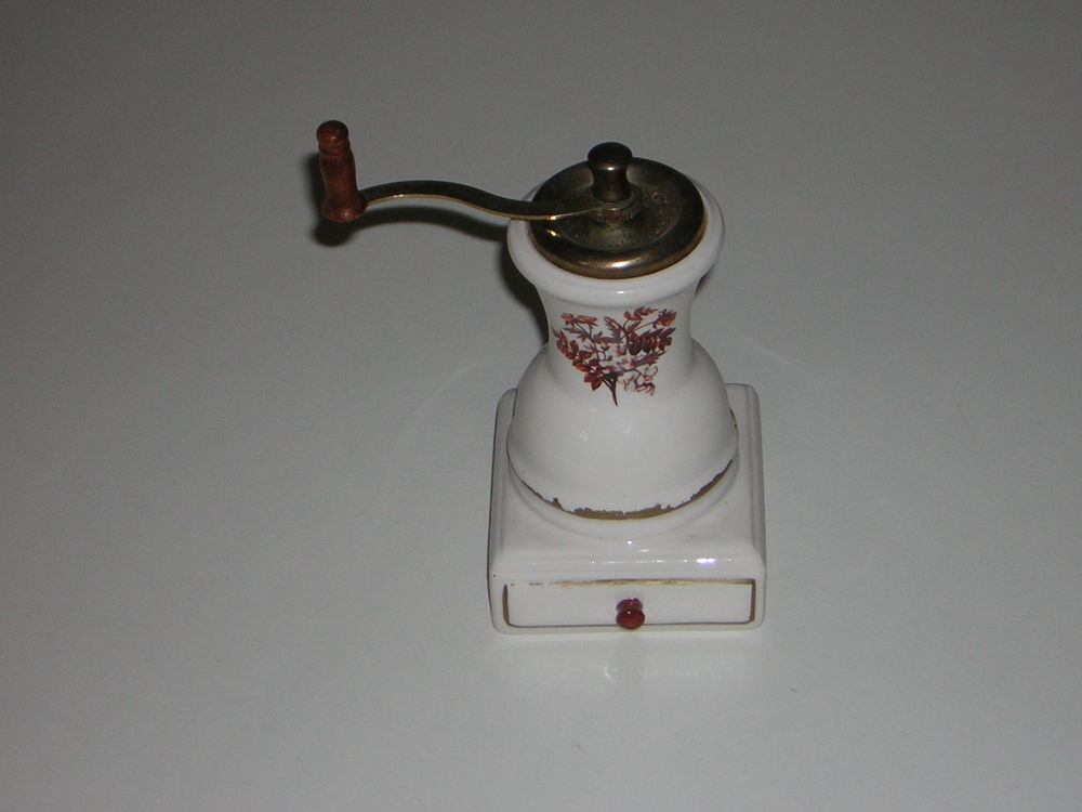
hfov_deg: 19.6
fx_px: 3126
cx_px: 541
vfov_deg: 14.8
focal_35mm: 100
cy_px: 406
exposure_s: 1/60.1
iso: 50
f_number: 4.5
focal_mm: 13.1
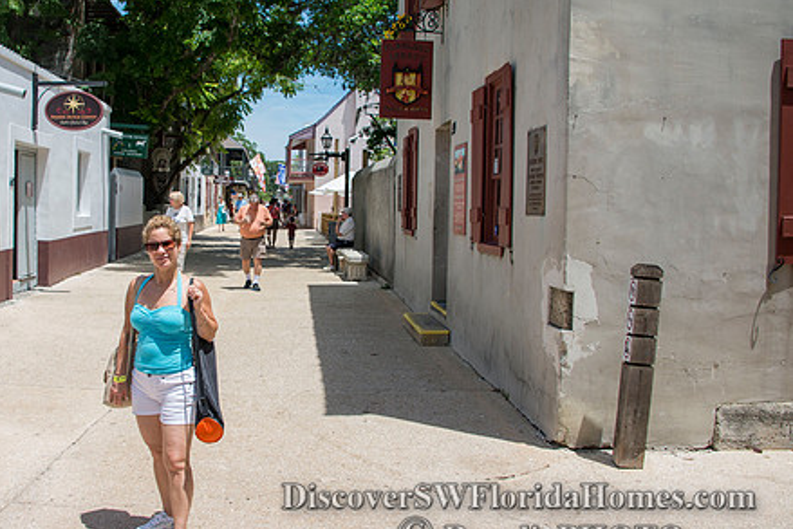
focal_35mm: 37
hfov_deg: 51.0
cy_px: 243
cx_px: 273
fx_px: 815
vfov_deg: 35.9
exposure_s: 1/320
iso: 100
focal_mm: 28
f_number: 6.3
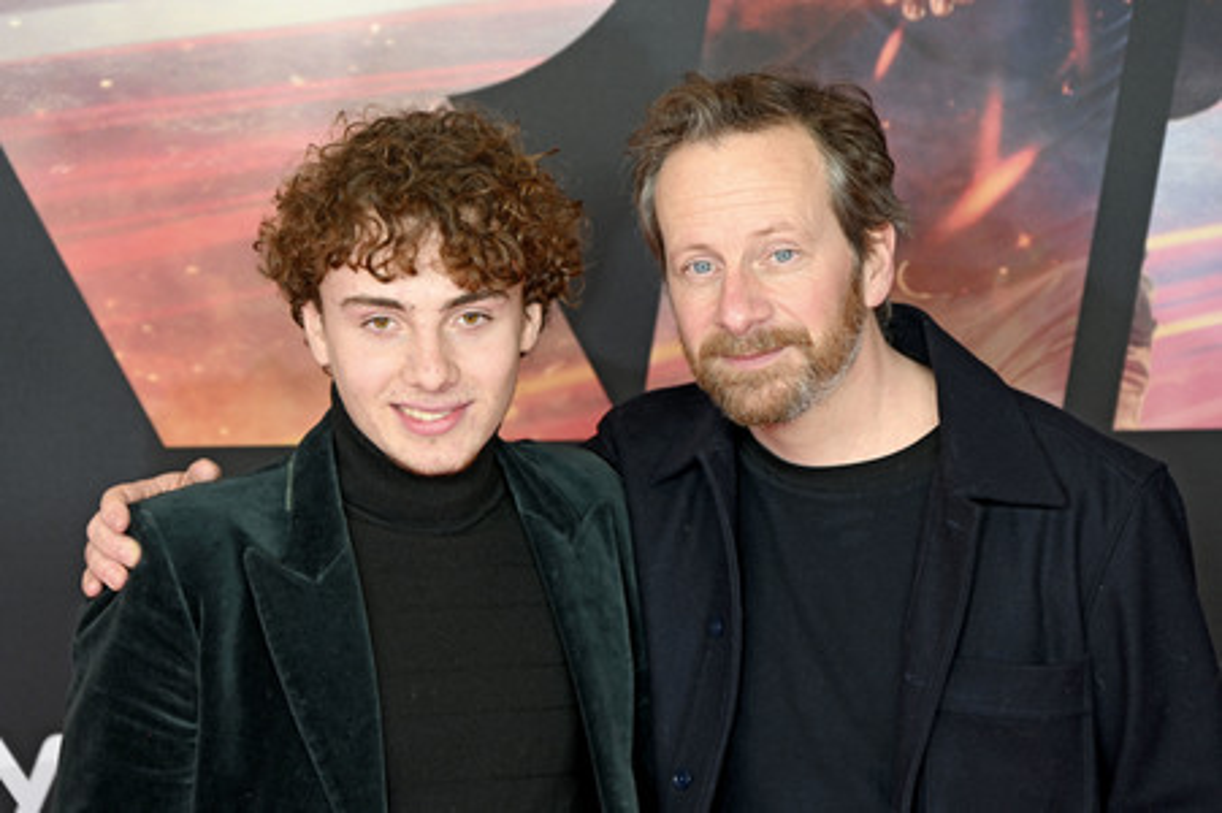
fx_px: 4749
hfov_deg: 14.7
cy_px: 406
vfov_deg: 9.8
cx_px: 611
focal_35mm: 140
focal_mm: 140
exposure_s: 1/160
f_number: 6.3
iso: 1000
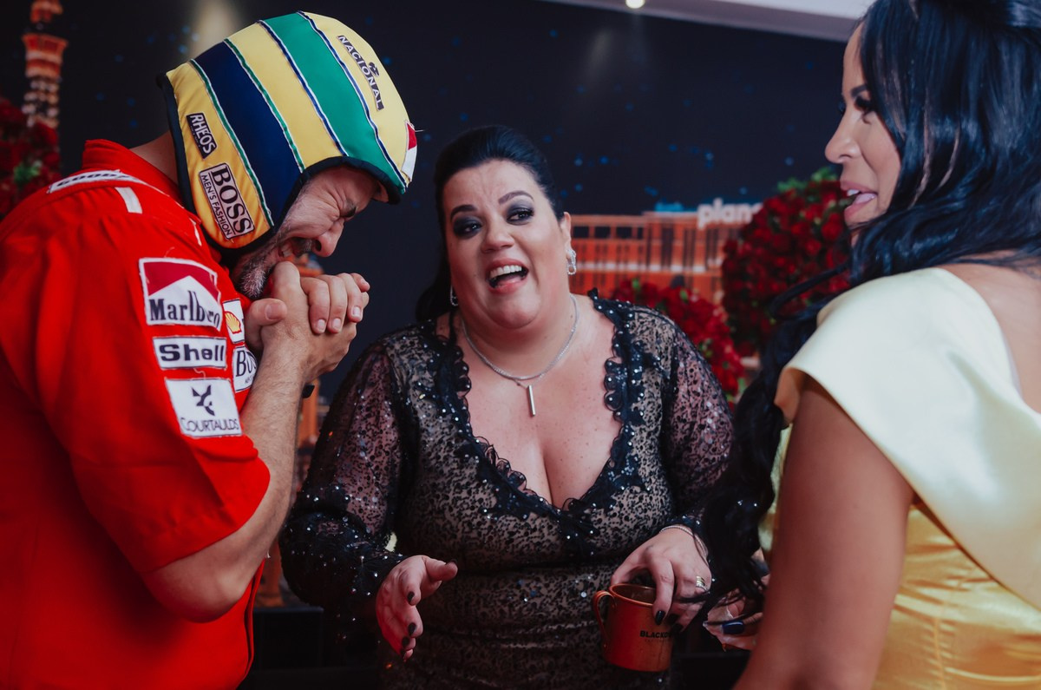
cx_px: 520
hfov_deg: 42.4
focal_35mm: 46
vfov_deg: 28.8
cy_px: 345
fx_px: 1342
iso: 500
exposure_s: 1/60
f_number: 2.8
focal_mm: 31
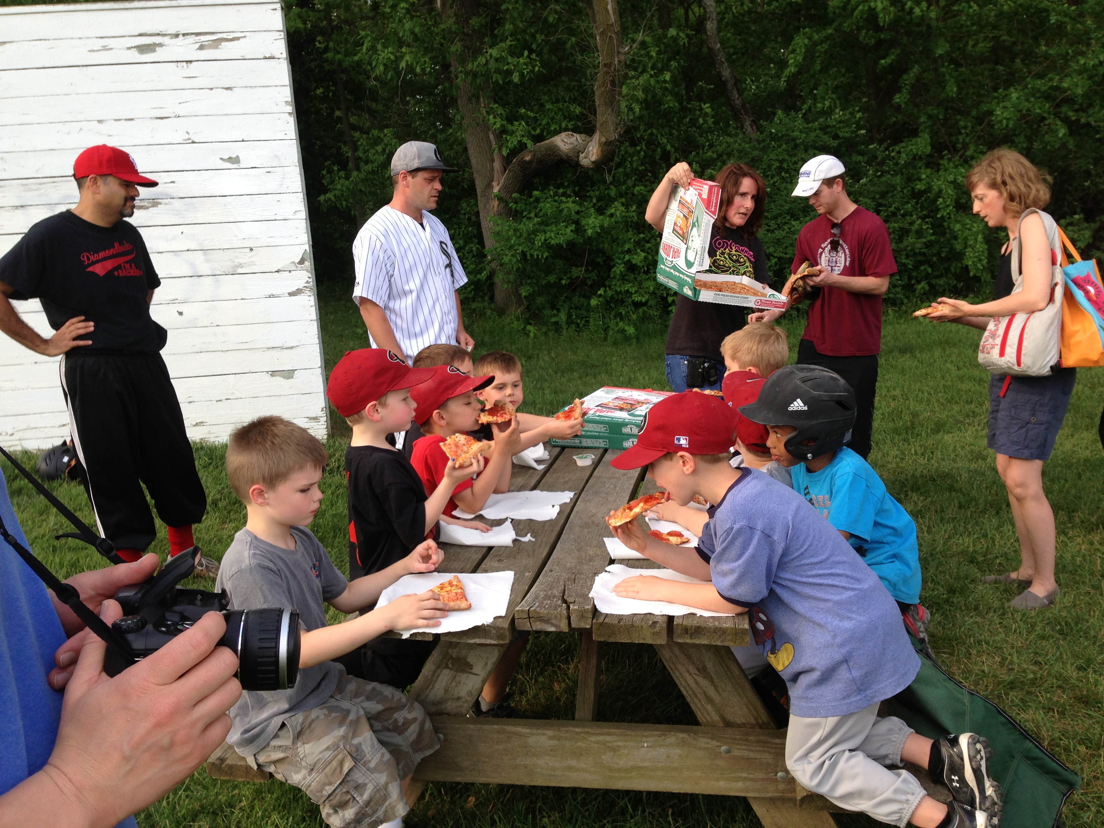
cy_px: 414
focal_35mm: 33
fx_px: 1052
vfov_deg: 42.9
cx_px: 552
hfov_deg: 55.4
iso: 50
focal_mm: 4.13
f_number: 2.4
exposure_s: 1/243
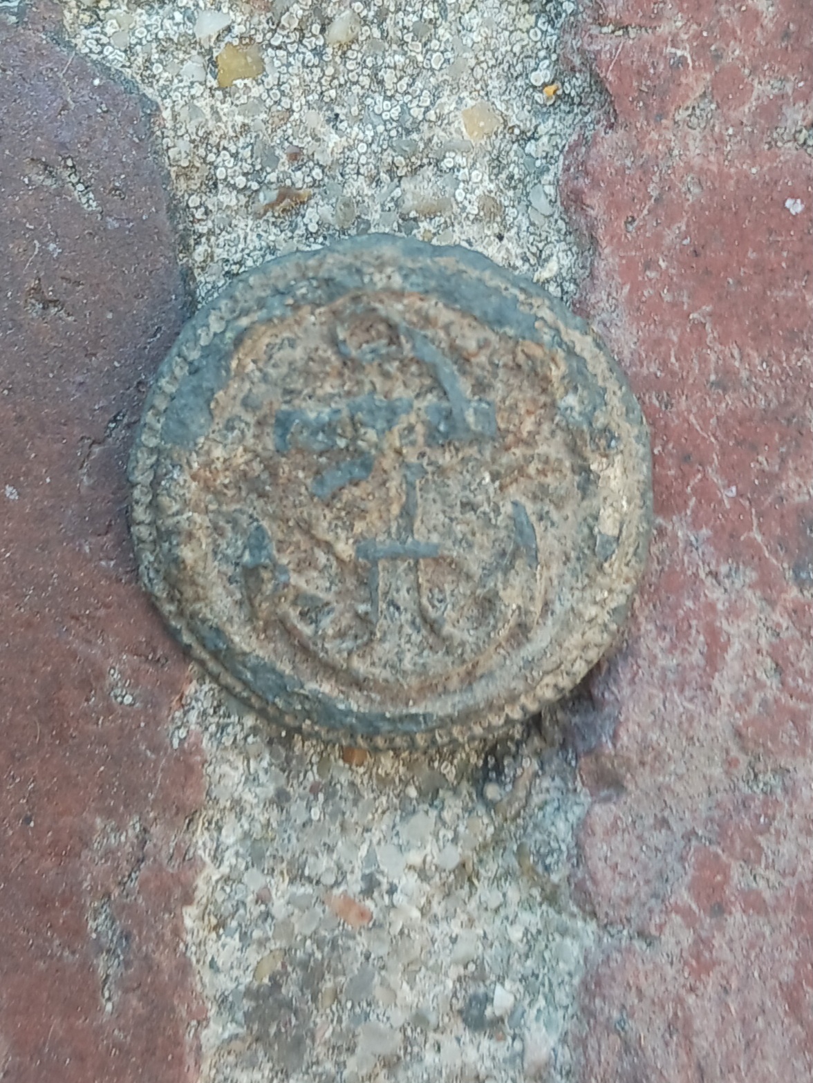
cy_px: 542
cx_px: 406
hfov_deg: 51.4
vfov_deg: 65.3
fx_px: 845
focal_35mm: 27
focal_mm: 4
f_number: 1.8
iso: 50
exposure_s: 1/50.3
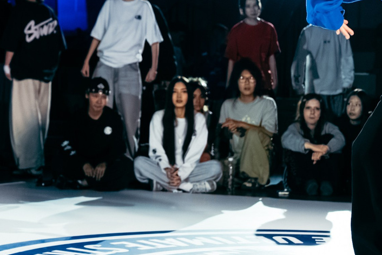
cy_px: 48
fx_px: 923
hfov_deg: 23.0
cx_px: 63
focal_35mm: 87
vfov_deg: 15.6
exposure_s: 1/800
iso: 3200
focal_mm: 24
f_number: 2.8
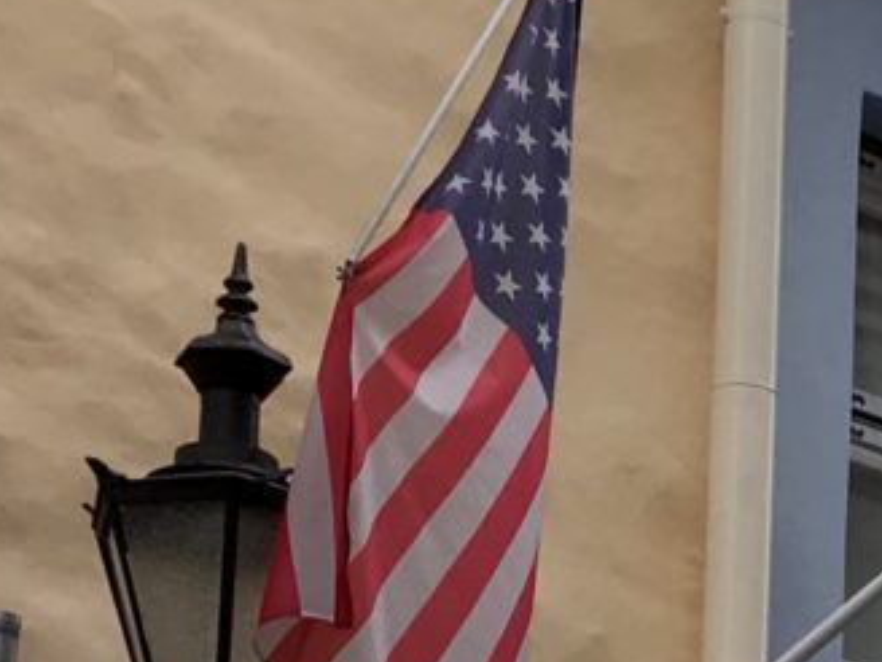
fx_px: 4510
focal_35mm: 177
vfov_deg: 8.1
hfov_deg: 10.3
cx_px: 1791
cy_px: 1119
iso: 25
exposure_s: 1/107
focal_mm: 4.15
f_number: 2.2
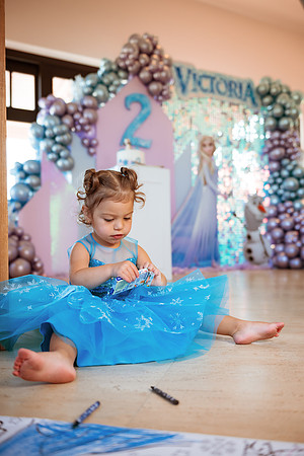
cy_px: 228
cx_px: 152
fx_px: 431
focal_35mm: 34
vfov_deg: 55.8
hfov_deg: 38.9
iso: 800
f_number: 2.8
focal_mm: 34
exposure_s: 1/400
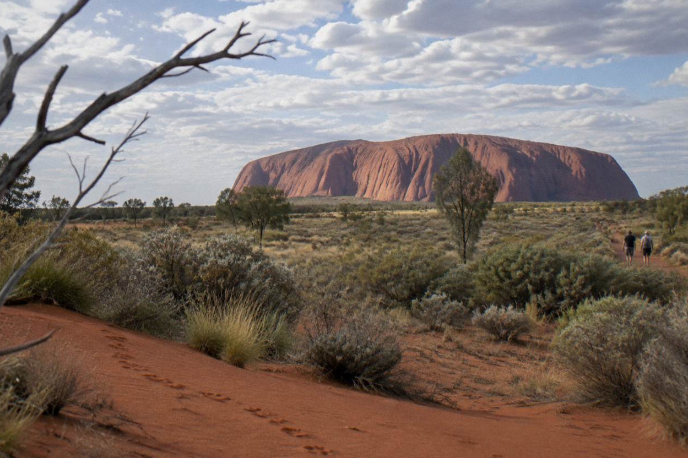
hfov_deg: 47.4
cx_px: 340
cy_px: 234
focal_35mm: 41
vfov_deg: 32.6
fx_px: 783
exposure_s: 1/640
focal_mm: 40
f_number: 5
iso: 320
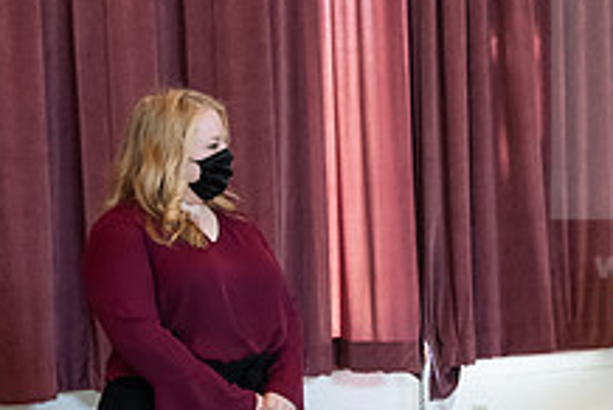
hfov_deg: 23.6
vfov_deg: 16.0
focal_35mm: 85
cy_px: 324
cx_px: 467
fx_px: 1449
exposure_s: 1/200
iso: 2500
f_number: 3.5
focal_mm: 32
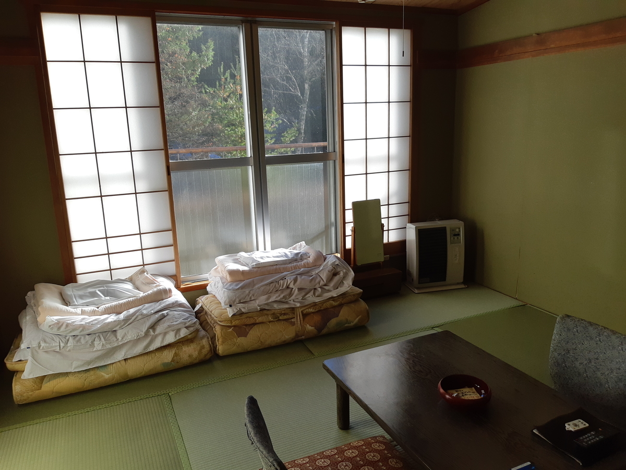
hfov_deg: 67.3
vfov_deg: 53.1
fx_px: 470
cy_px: 235
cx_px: 313
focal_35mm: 26
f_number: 1.7
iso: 40
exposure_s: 1/304
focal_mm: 3.93
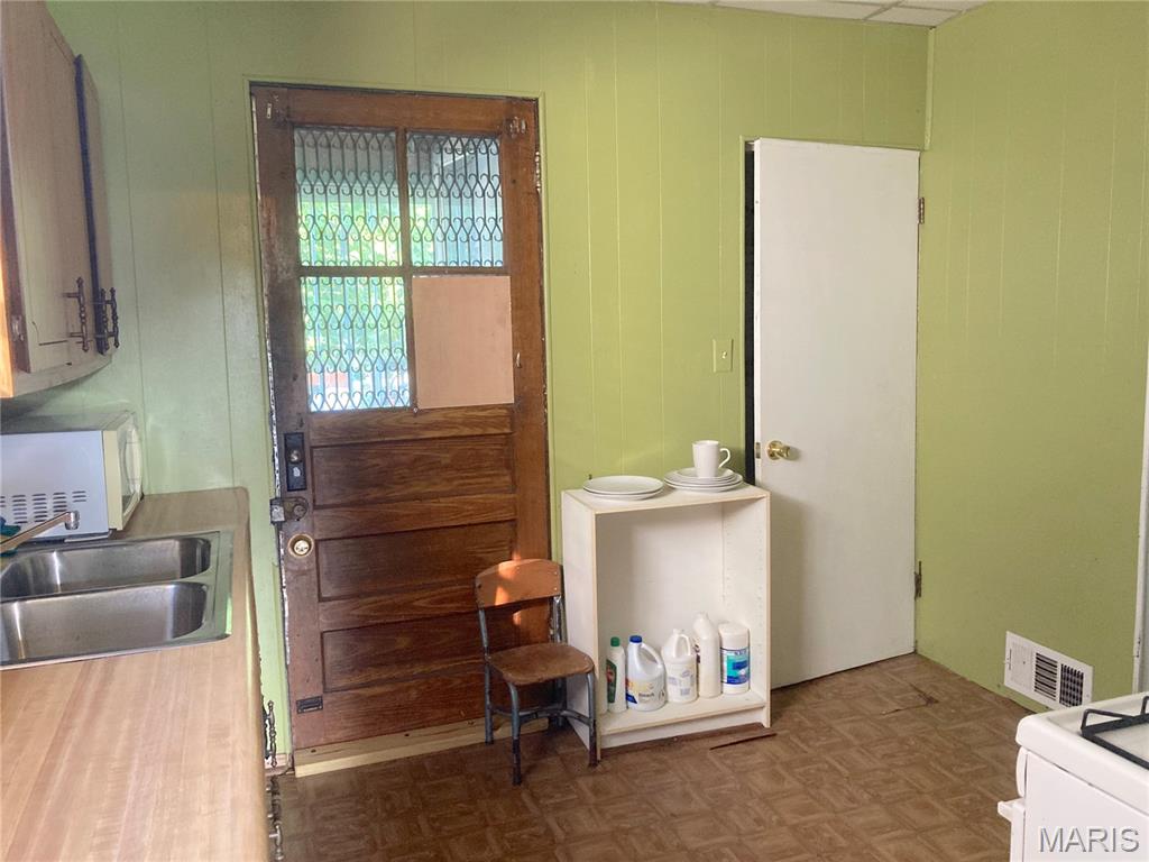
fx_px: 929
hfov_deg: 63.4
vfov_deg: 49.7
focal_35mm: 28
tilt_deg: -6.1
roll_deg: +1.1
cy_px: 431
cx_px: 574
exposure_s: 1/40
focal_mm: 3.99
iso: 320
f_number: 1.8
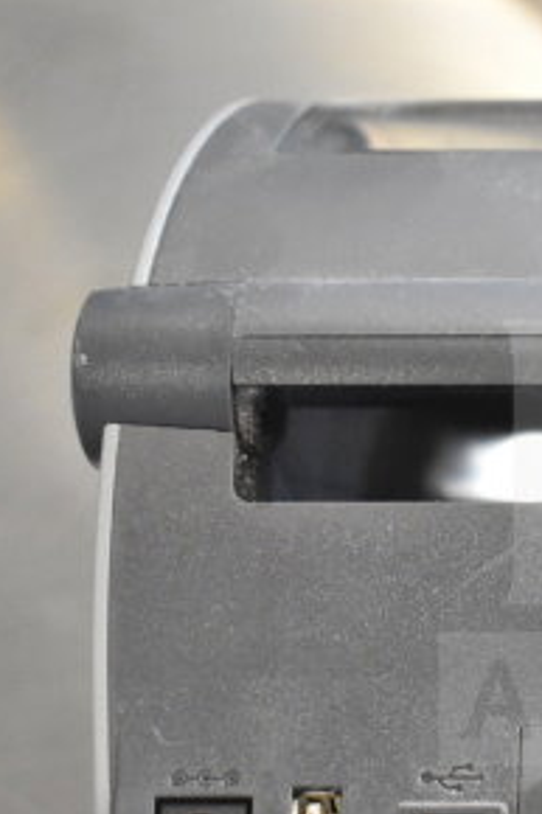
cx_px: 753
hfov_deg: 13.0
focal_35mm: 101
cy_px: 543
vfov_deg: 20.2
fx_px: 2283
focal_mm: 32
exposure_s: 1/80
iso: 6400
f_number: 4.5
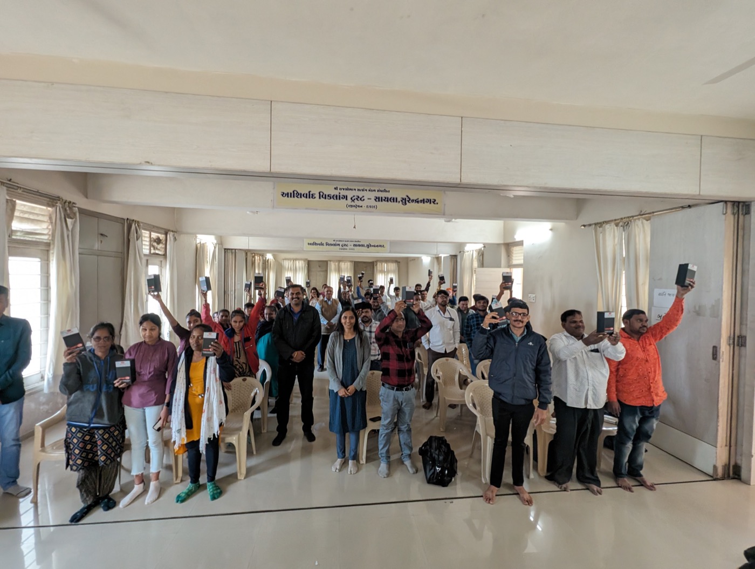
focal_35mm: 13
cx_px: 378
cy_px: 284
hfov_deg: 106.1
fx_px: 284
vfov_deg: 90.1
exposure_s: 1/40.6
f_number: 2.2
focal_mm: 1.95
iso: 294
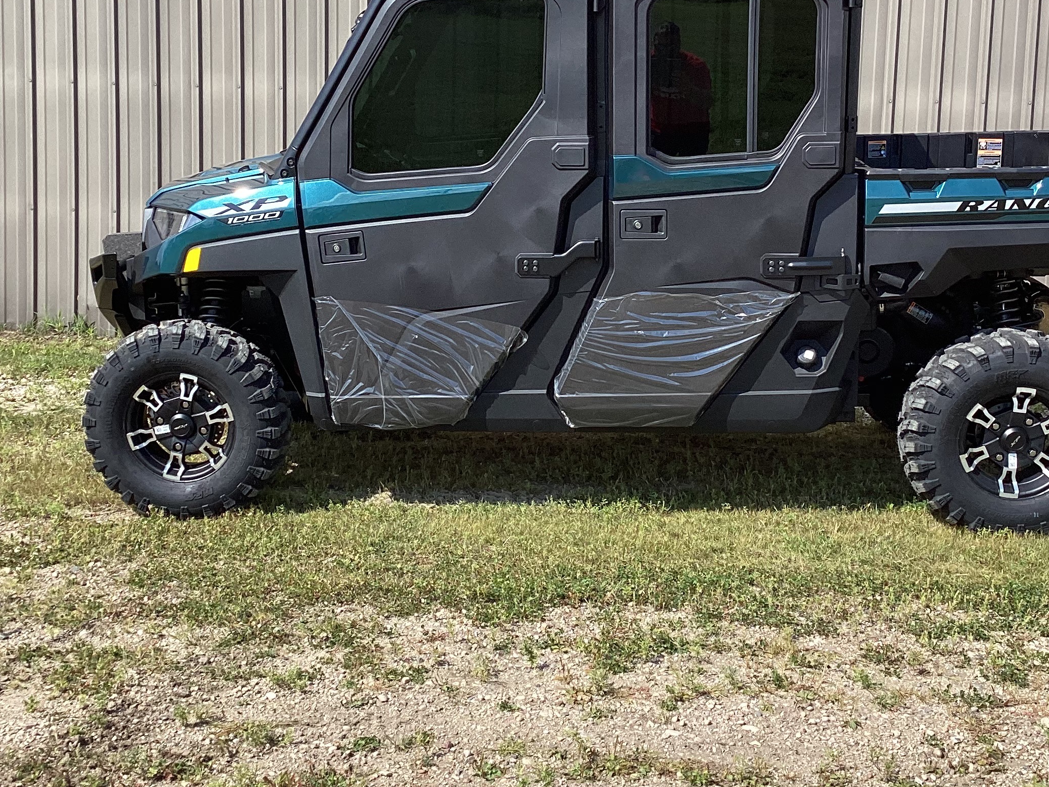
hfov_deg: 38.9
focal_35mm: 49
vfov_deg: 29.7
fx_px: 1485
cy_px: 365
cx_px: 543
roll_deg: -1.2
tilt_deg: -7.1
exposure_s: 1/926
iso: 25
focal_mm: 3.3
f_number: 2.4
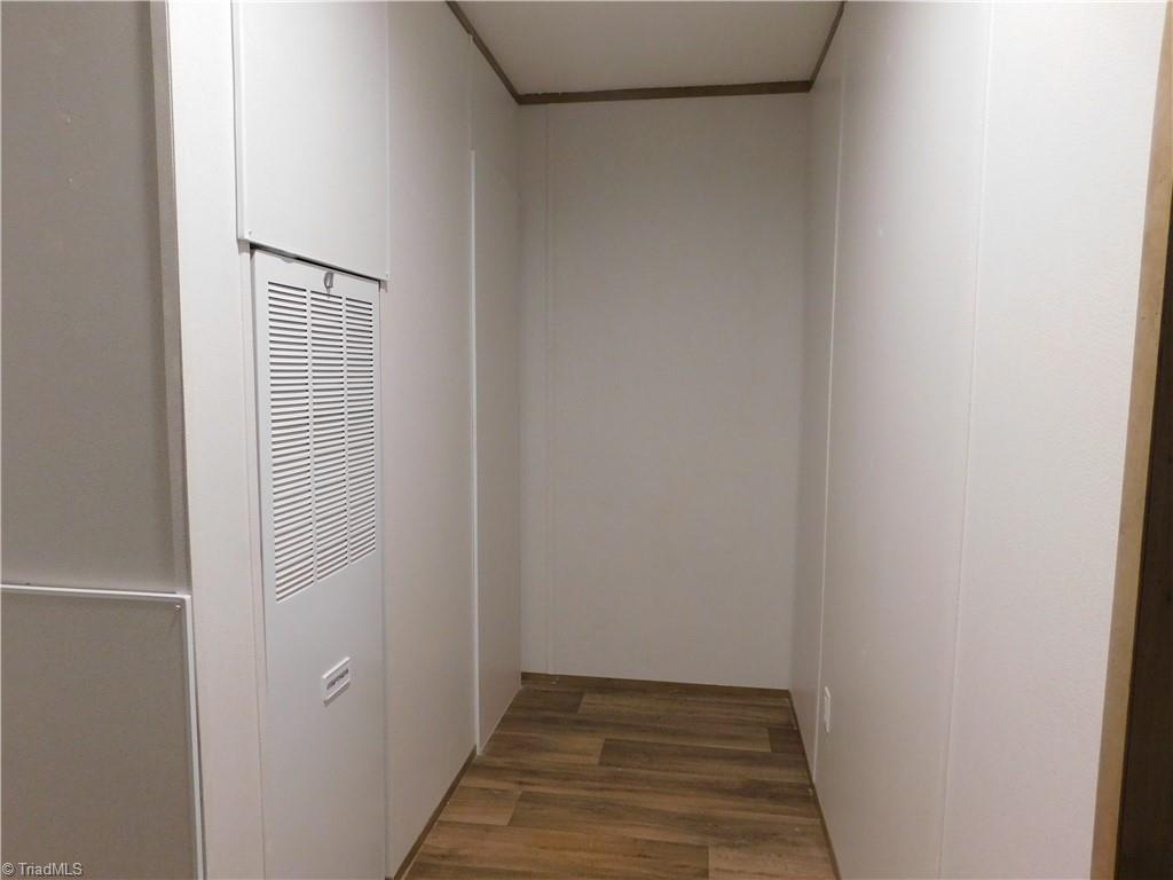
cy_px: 440
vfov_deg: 58.9
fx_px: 779
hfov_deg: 73.9
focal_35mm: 23
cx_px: 586
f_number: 3
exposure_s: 1/30
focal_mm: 4
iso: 320
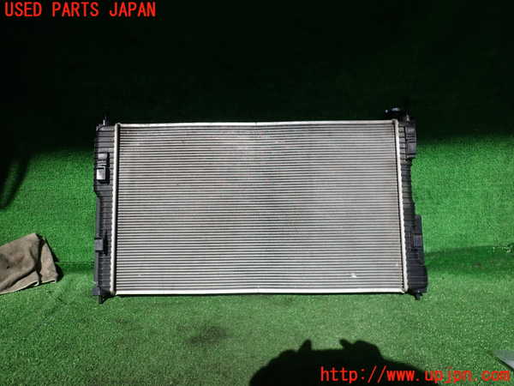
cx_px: 257
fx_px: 371
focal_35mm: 25
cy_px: 193
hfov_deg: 69.4
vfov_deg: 54.9
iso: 100
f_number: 8
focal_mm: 4.5
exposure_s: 1/200
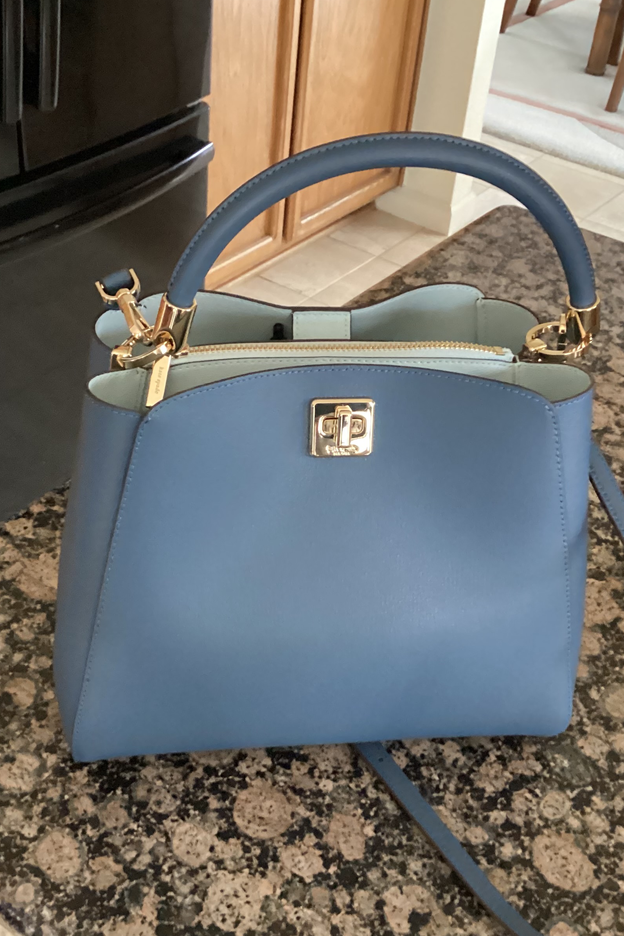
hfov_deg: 30.5
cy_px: 467
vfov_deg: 44.5
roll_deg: -3.8
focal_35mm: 44
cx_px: 264
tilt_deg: -37.5
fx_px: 1144
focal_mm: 3.3
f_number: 2.4
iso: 640
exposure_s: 1/24
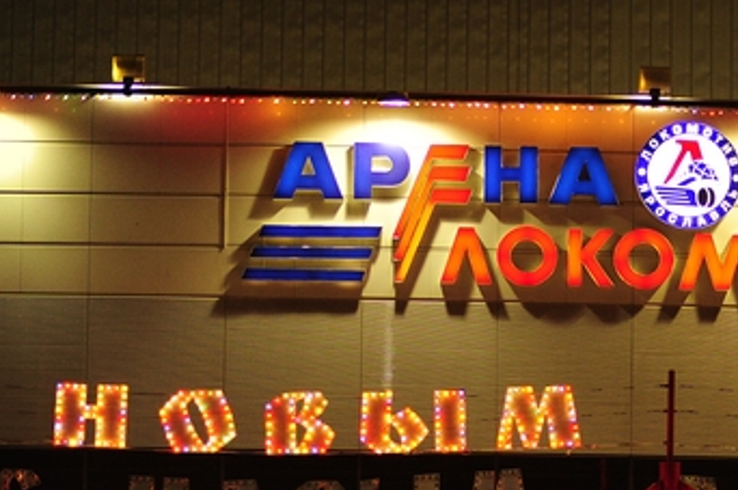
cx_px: 609
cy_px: 475
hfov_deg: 11.1
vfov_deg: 7.4
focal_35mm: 184
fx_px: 3767
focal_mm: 85
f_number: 2
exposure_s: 1/400
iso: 2500
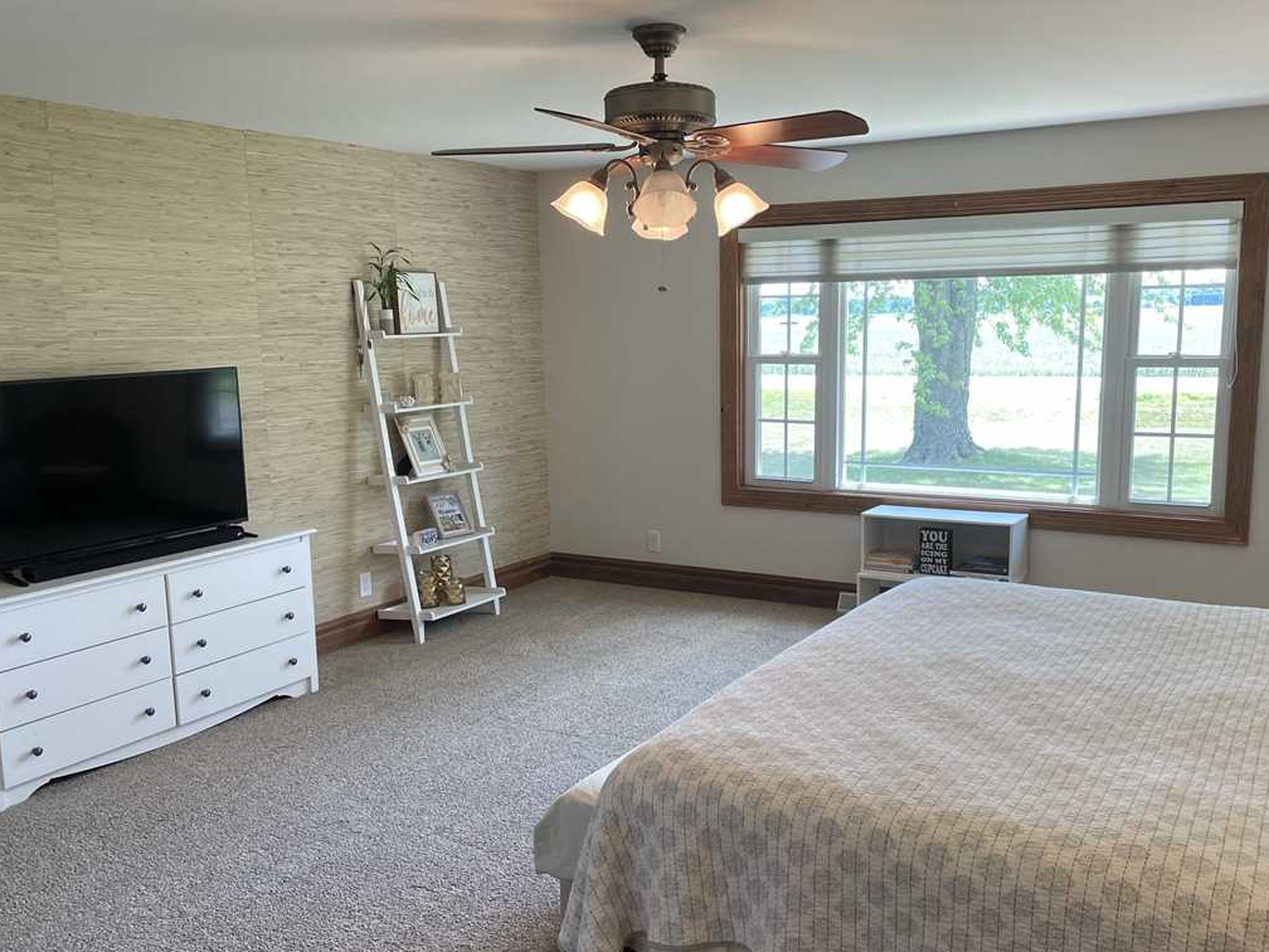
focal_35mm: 33
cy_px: 524
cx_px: 661
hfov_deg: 55.3
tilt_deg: -9.4
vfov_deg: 42.9
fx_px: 1210
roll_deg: +0.3
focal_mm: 4.2
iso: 80
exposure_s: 1/120
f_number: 1.6
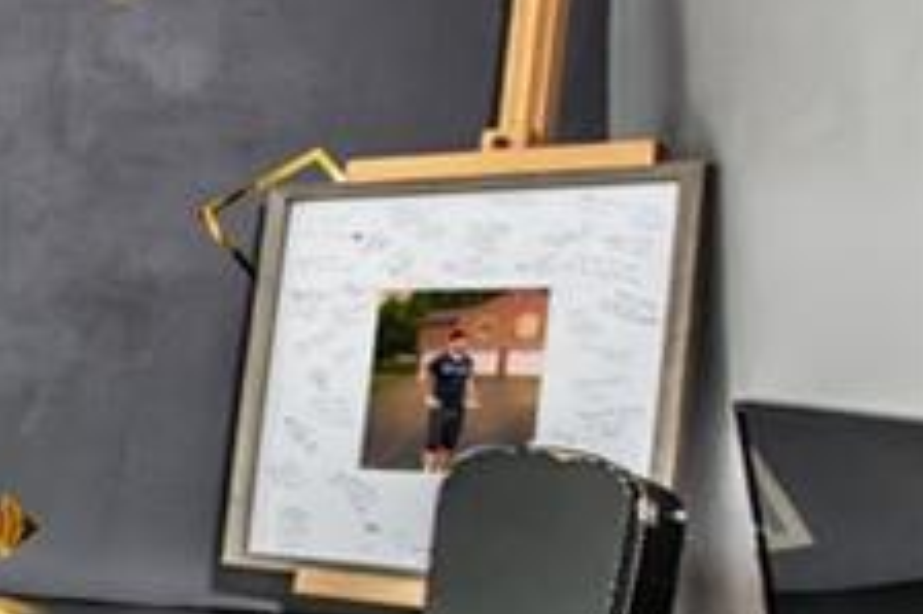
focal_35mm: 64
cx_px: -1166
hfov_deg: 16.5
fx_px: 1640
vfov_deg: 21.1
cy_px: 400
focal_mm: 14
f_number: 10
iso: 400
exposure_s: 1/1.67
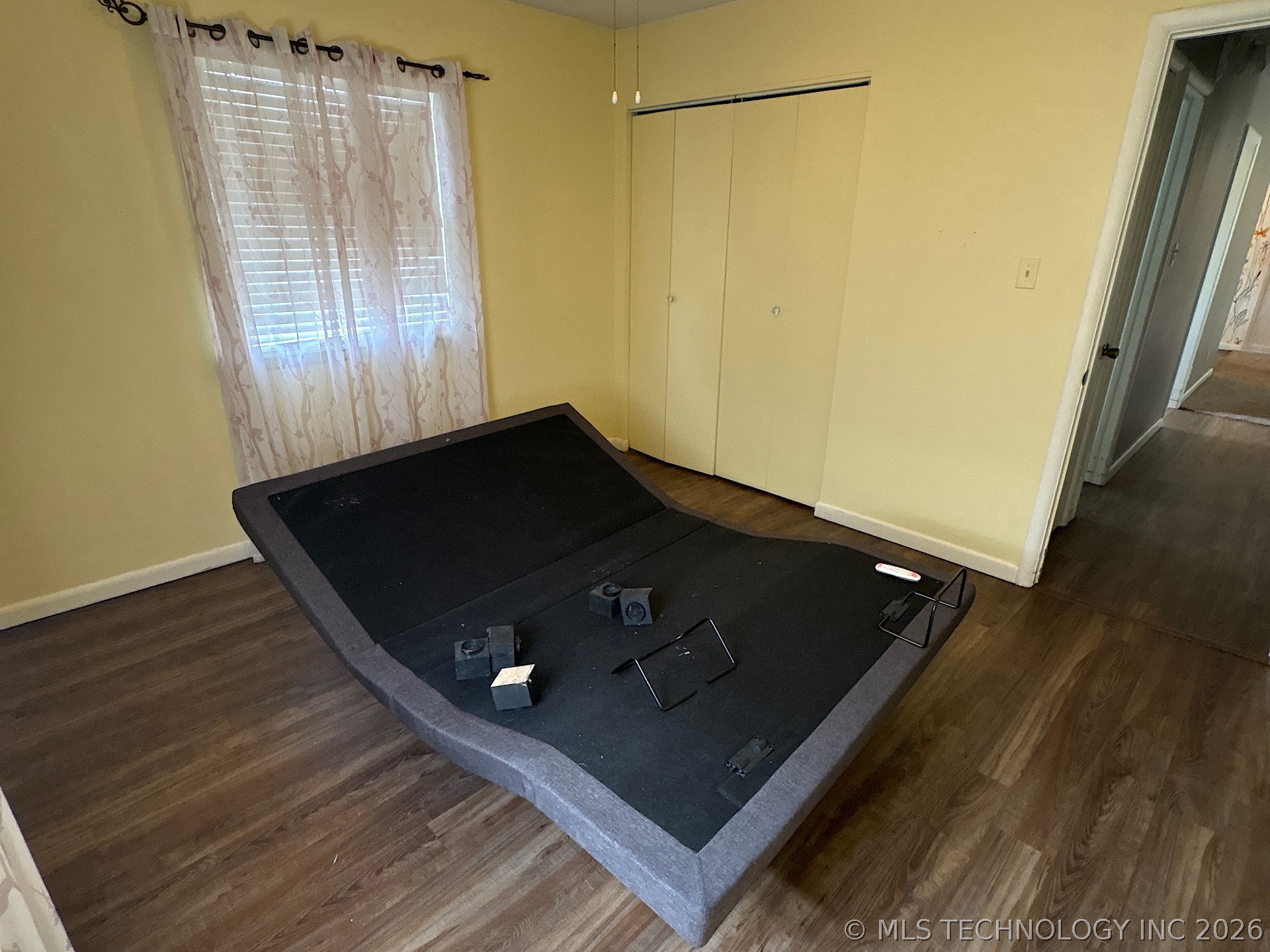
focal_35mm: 14
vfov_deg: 85.7
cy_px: 476
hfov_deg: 102.1
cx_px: 635
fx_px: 514
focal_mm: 2.22
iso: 320
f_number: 2.2
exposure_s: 1/60
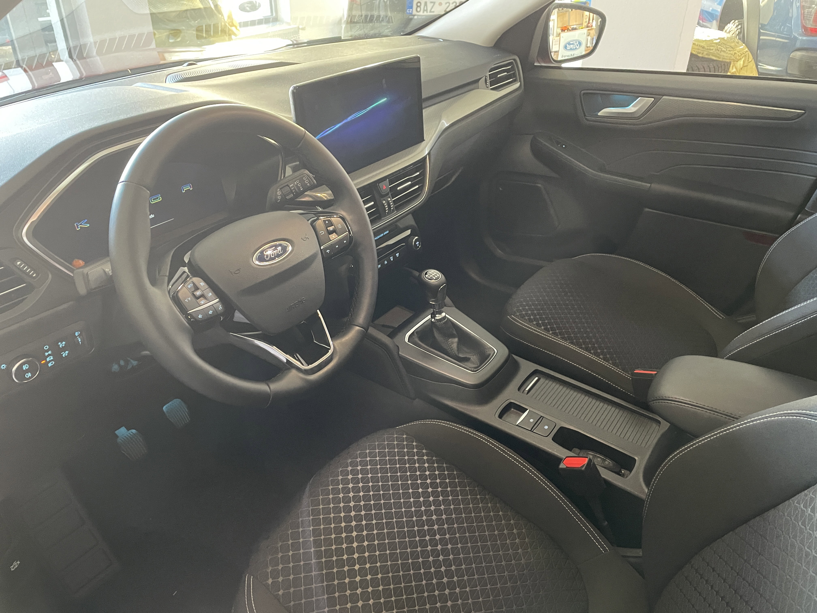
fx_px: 614
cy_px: 306
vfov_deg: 53.1
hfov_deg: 67.3
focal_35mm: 26
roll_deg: -0.5
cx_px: 408
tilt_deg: -31.2
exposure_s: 1/25
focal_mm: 4.2
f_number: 1.6
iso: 500
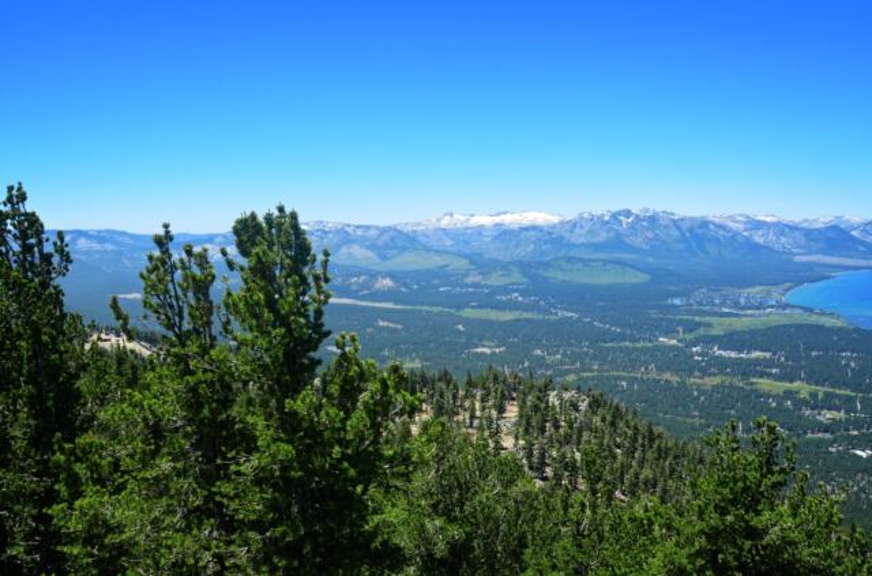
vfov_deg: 43.4
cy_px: 288
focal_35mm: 30
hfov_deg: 62.1
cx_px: 436
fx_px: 725
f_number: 11
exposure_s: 1/125
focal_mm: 20
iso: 110
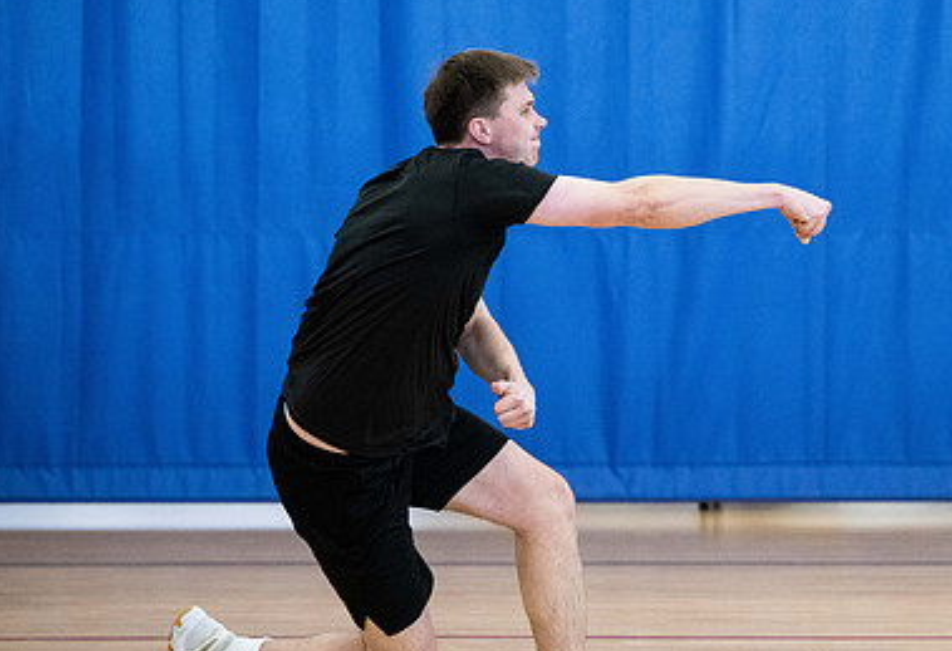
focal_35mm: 195
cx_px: 670
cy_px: 386
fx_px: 5196
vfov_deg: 7.2
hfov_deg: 10.5
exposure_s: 1/1000
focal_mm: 120
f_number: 2.8
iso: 4000
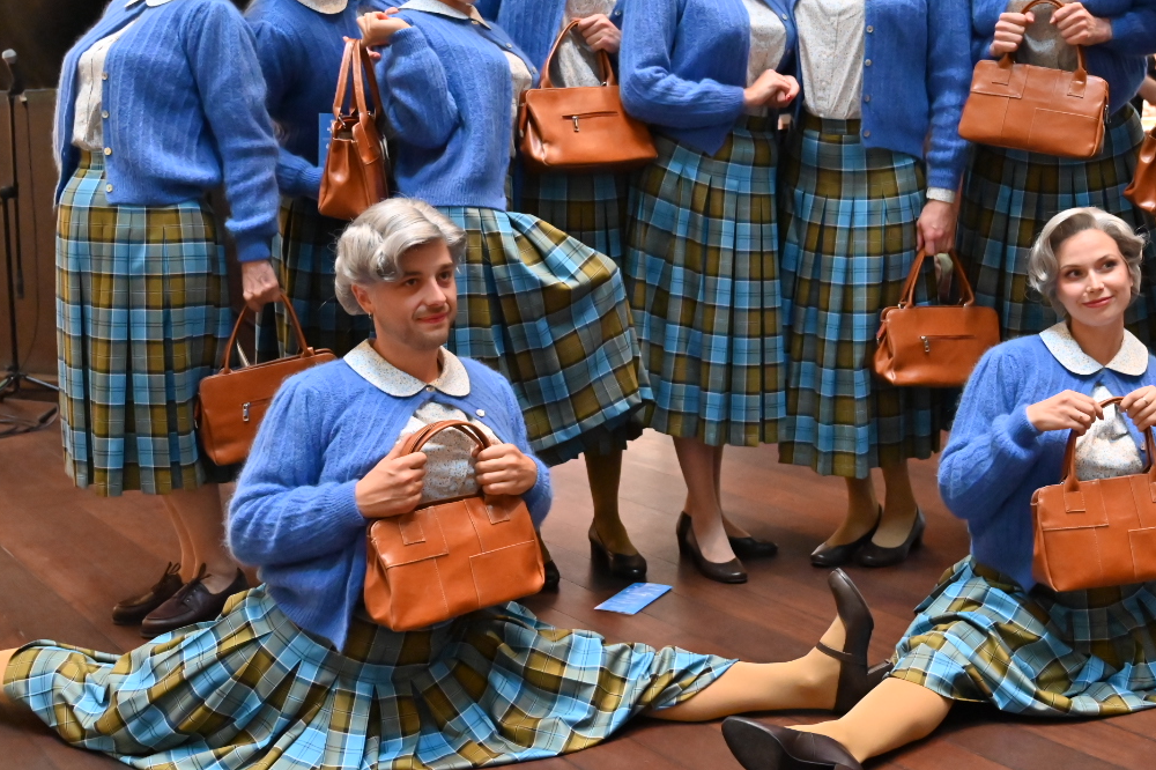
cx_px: 711
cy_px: 287
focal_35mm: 48
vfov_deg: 28.1
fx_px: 1535
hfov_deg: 41.0
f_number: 4
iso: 6400
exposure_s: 1/500
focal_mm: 29.5
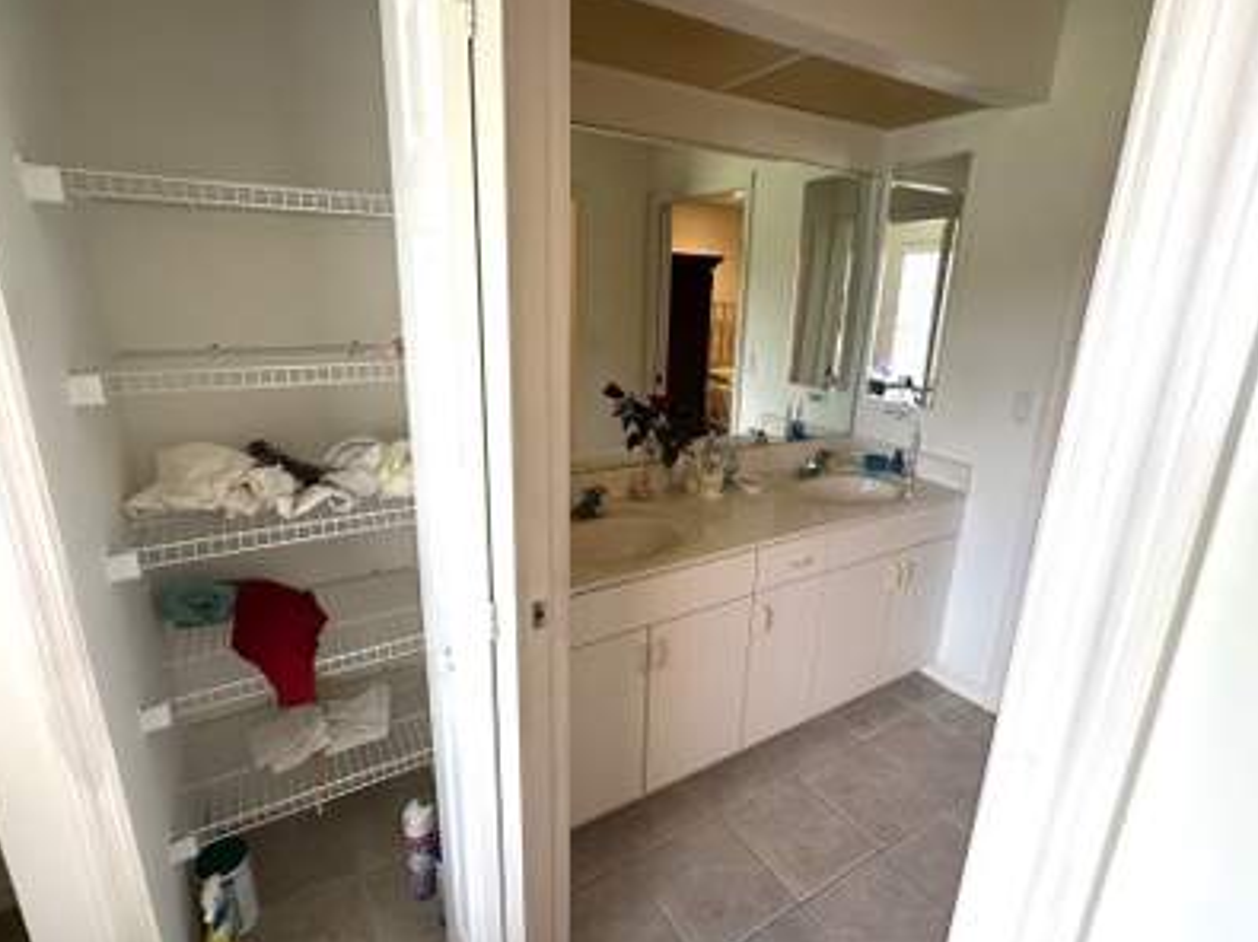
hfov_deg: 91.0
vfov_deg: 74.7
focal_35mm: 17
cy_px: 455
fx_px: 618
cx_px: 621
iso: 250
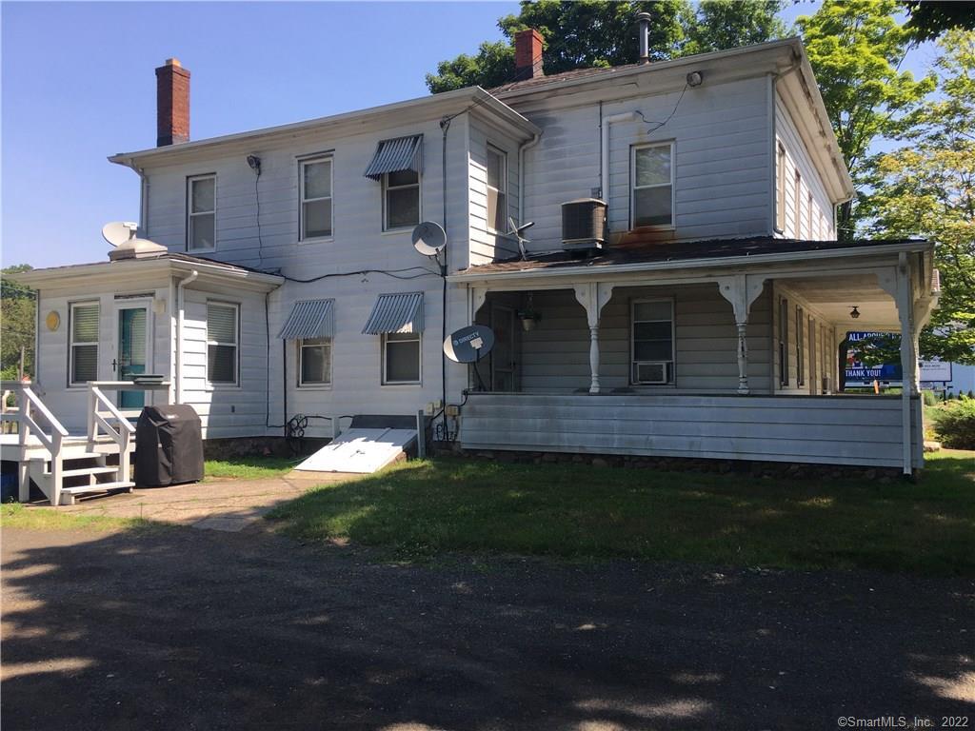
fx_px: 817
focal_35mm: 29
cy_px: 366
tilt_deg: +4.4
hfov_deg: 61.7
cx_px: 488
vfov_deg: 48.2
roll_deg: -1.1
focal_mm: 4.15
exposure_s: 1/725
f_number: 2.2
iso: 25
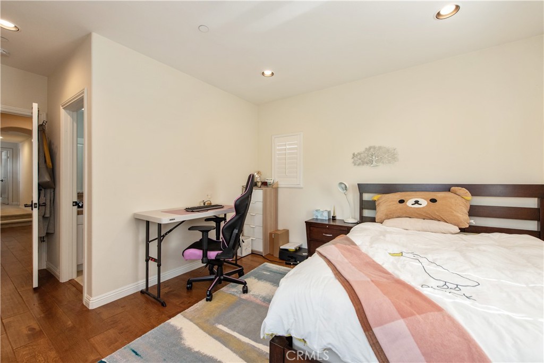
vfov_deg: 81.2
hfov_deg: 104.2
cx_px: 272
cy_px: 182
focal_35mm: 14
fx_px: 212
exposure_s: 1/125
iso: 800
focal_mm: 14
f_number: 5.6
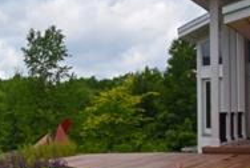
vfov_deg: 13.4
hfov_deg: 17.0
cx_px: -177
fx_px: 709
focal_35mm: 102
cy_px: 117
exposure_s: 1/160
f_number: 18
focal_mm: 24
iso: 640
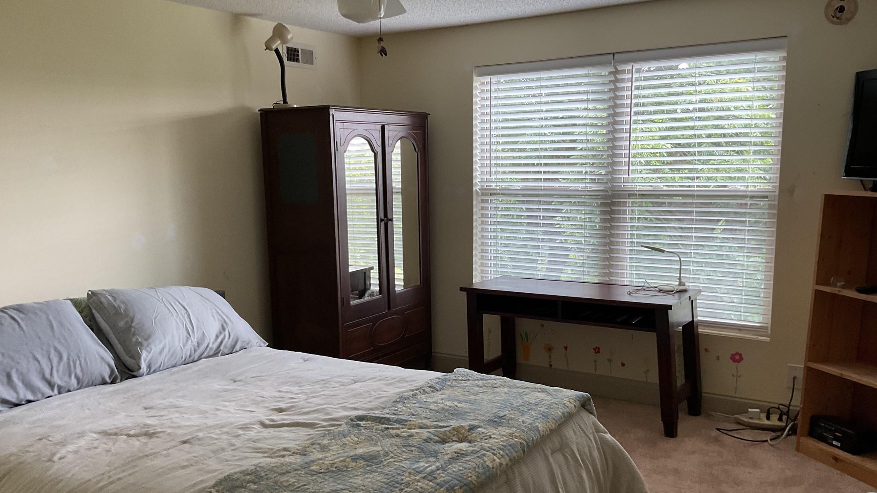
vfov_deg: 36.6
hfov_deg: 61.0
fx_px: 744
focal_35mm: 32
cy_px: 271
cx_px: 439
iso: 100
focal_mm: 3
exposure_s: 1/60
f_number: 1.8
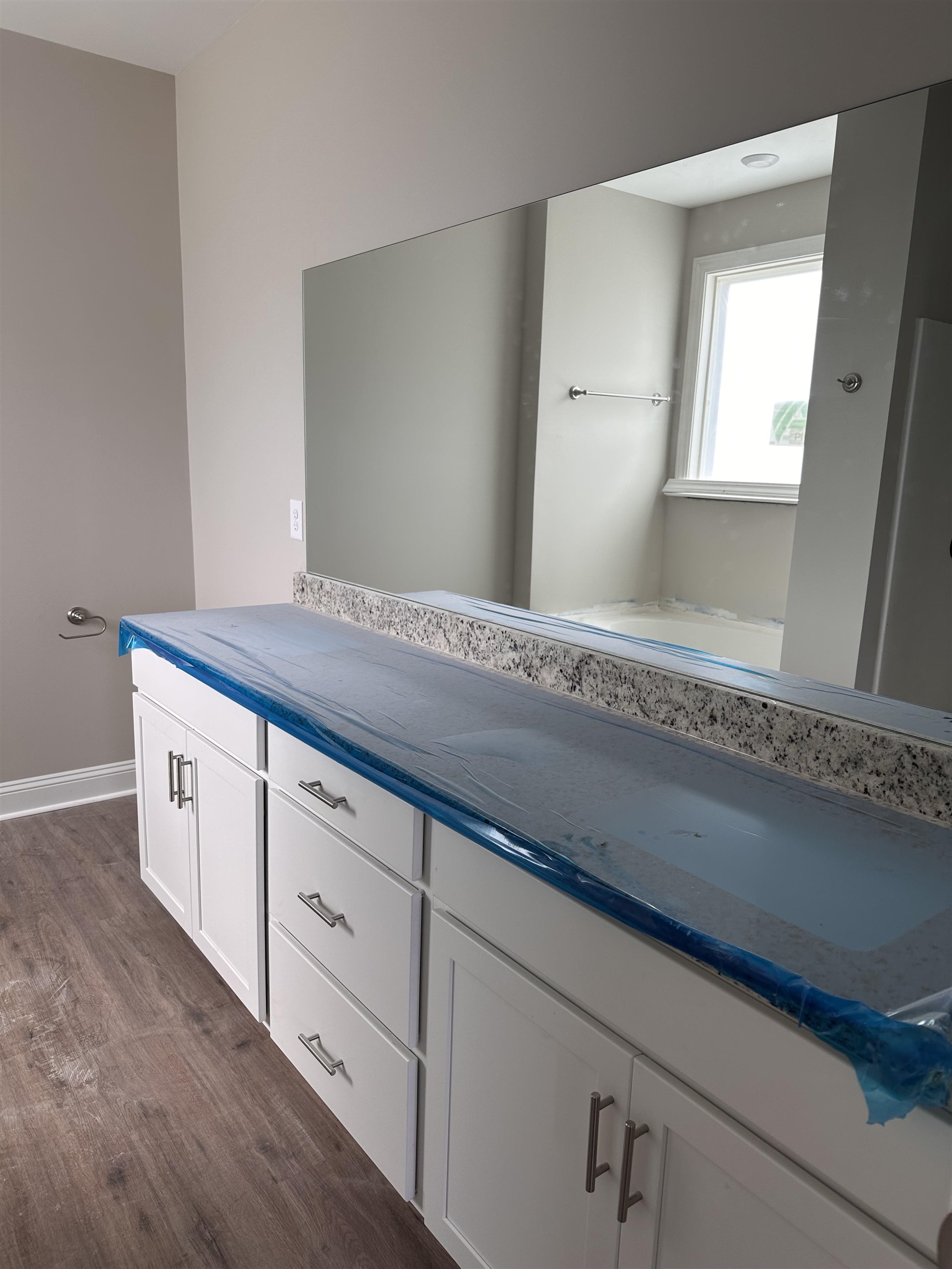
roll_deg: -1.9
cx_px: 476
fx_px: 880
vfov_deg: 71.6
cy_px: 634
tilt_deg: -12.3
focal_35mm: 24
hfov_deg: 56.8
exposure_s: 1/121
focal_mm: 6.86
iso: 64
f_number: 1.78
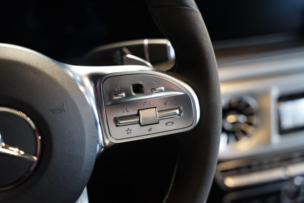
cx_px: 152
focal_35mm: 43
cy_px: 102
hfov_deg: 45.6
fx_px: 361
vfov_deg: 31.3
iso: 2000
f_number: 2.8
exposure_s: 1/80
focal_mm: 42.8
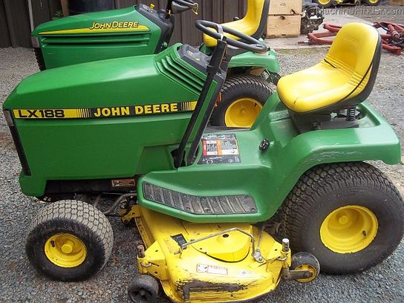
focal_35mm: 36
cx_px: 202
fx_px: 420
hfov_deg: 51.4
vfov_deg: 39.7
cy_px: 152
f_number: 3.1
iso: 80
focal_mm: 6.5
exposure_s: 1/250
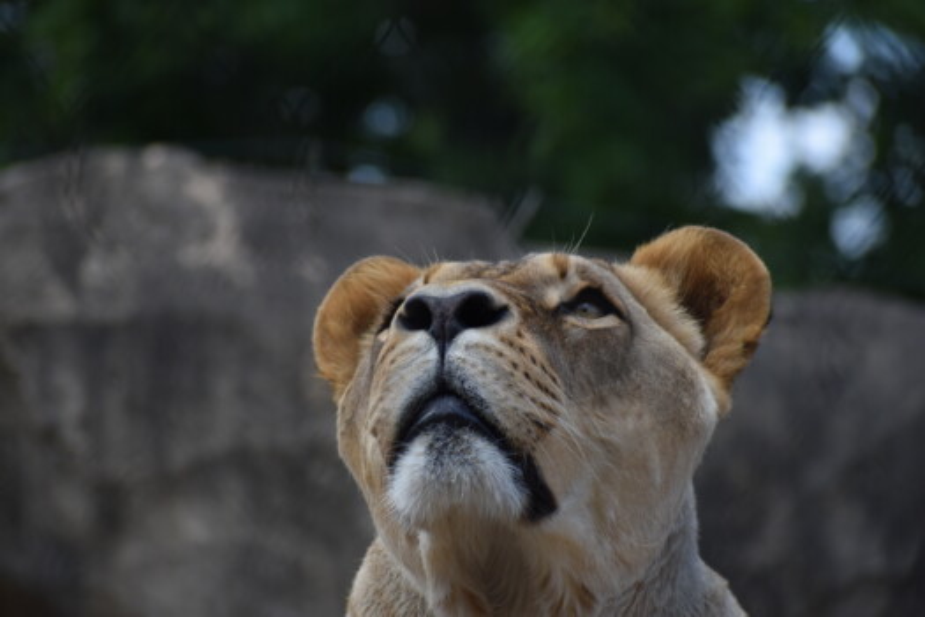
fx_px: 10791
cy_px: 308
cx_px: 462
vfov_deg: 3.3
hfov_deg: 4.9
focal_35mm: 420
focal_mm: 280
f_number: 6.3
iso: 280
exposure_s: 1/500
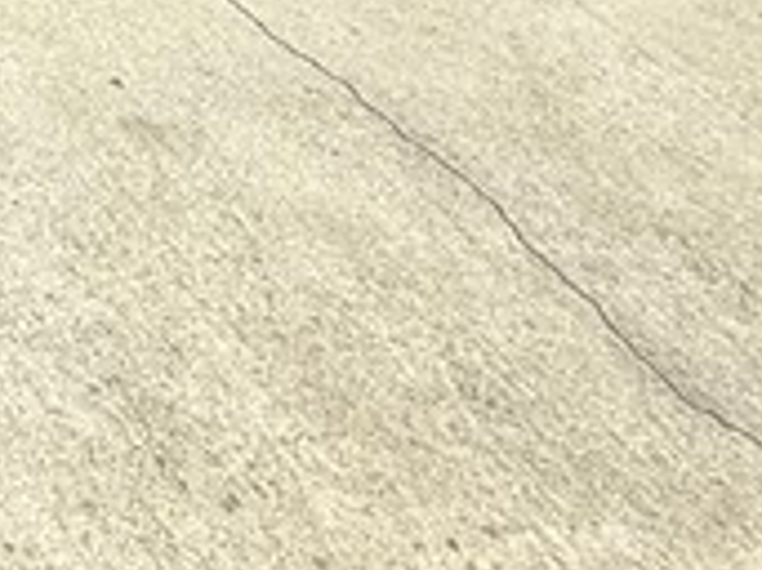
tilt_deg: -13.1
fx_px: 1848
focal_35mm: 84
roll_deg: +1.7
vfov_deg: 13.5
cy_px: -735
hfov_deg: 16.7
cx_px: -815
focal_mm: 2.22
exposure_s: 1/672
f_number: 2.2
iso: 64
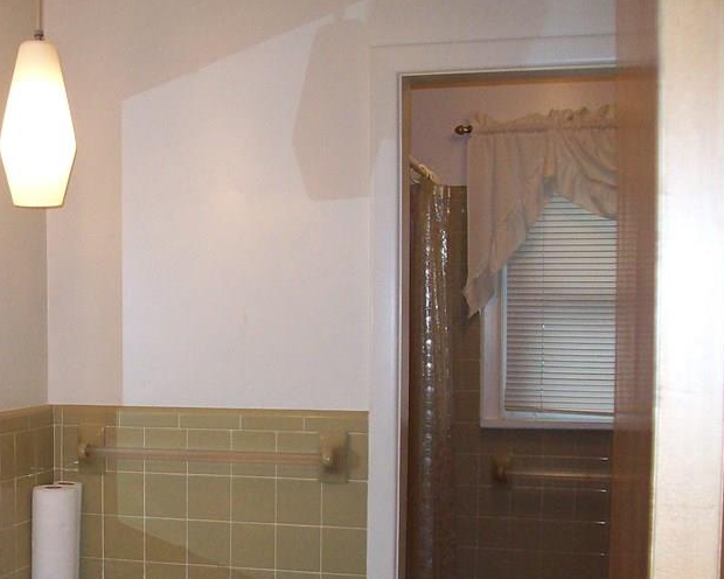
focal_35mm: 58
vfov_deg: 26.0
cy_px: 399
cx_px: 133
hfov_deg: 31.5
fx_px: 1243
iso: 200
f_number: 2.7
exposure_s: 1/64
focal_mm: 6
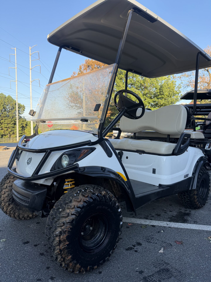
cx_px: 106
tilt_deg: -4.5
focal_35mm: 24
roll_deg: -0.9
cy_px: 141
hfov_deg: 56.8
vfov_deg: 71.6
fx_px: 195
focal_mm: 6.76
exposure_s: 1/1156
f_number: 1.78
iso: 100
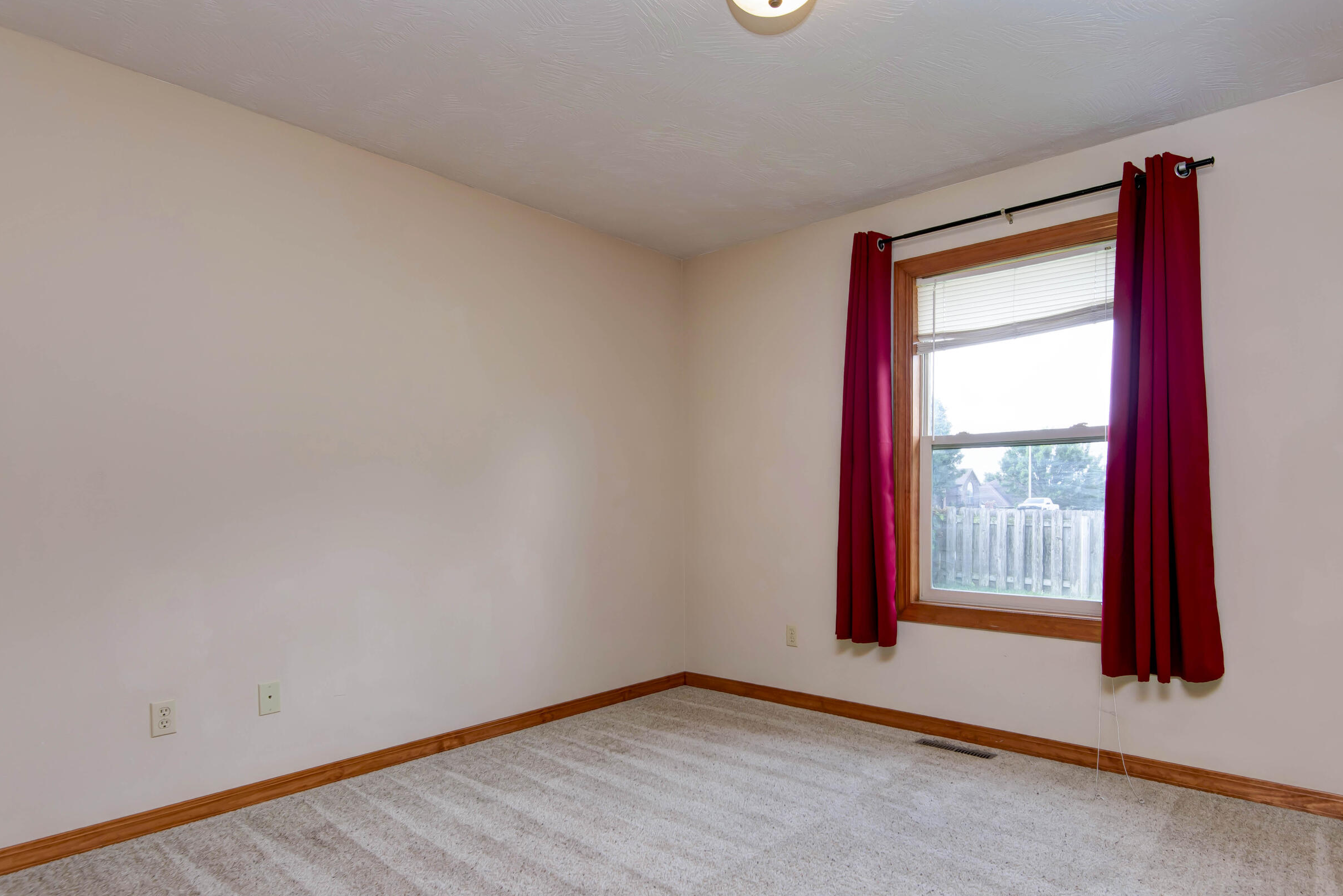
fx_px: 746
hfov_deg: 83.8
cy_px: 527
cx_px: 730
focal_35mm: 20
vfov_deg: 61.5
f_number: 6.7
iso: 280
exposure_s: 1/90
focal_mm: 16
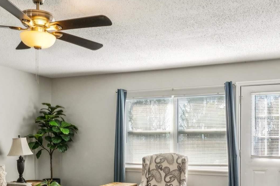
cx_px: 148
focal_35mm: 41
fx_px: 319
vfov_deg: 32.0
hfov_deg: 47.4
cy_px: 142
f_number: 13
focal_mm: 14
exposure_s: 1/25
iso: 400
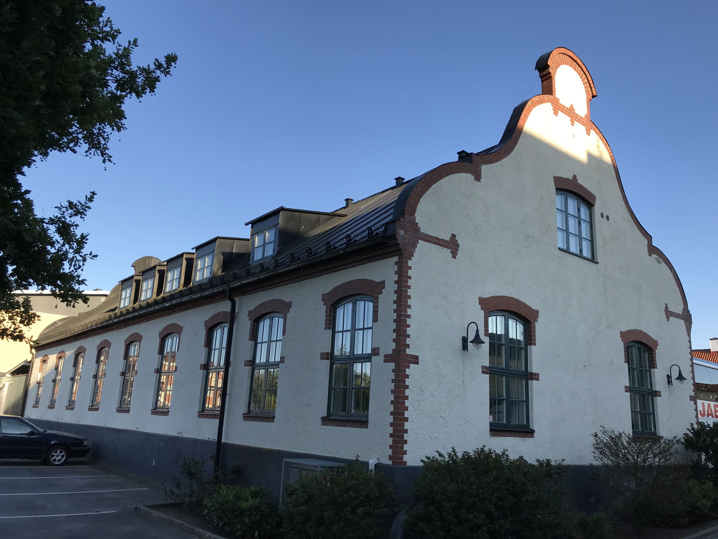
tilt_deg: +14.8
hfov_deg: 63.4
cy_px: 270
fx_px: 581
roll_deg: -2.3
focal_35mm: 28
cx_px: 359
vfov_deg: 49.7
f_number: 1.8
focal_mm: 3.99
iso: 20
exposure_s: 1/879
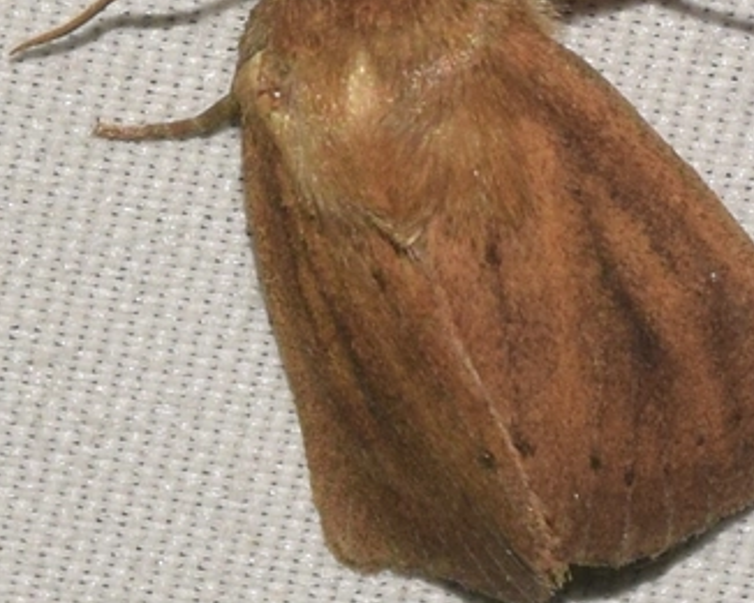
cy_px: 194
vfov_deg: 4.0
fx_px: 8639
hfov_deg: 5.0
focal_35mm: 387
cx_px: 453
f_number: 14
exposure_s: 1/60
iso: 500
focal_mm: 140
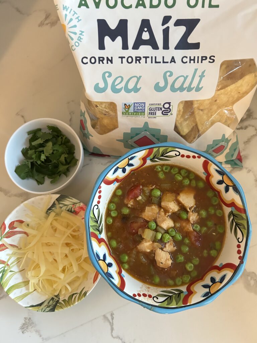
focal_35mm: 26
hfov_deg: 53.1
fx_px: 257
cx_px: 128
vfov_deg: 67.3
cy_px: 172
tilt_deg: -79.0
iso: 800
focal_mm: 5.7
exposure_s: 1/30
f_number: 1.5
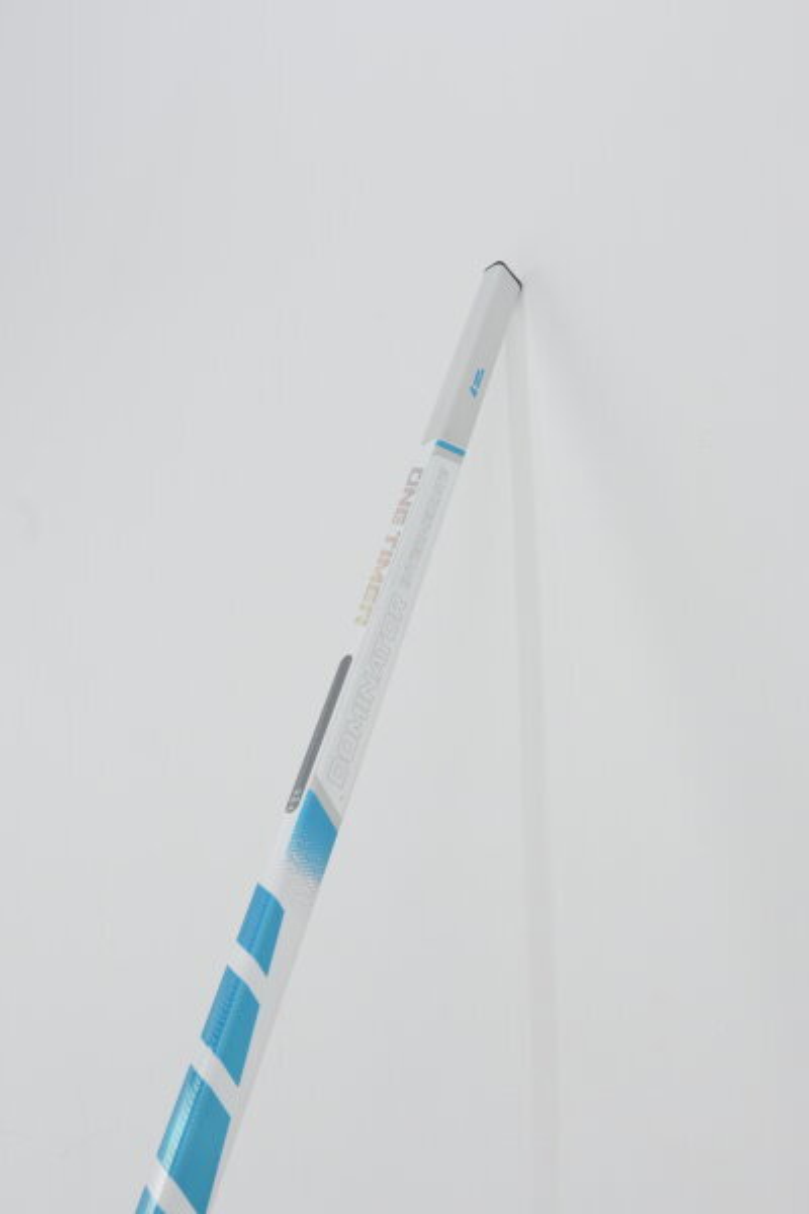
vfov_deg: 60.3
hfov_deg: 42.3
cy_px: 607
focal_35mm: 31
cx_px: 404
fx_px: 1045
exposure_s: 1/160
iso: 125
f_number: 8
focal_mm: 21
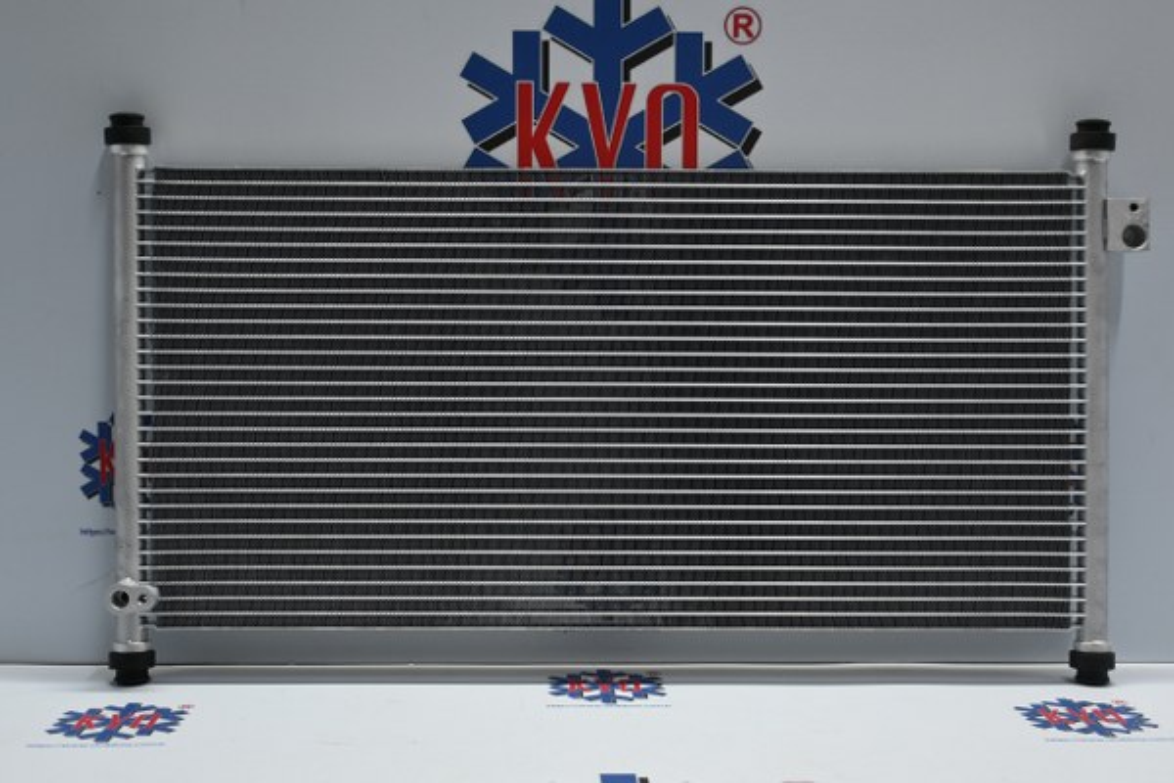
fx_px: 1492
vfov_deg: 29.4
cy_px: 392
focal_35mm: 46
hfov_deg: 43.0
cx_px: 587
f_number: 4.8
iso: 500
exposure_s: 1/50
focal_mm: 30.5
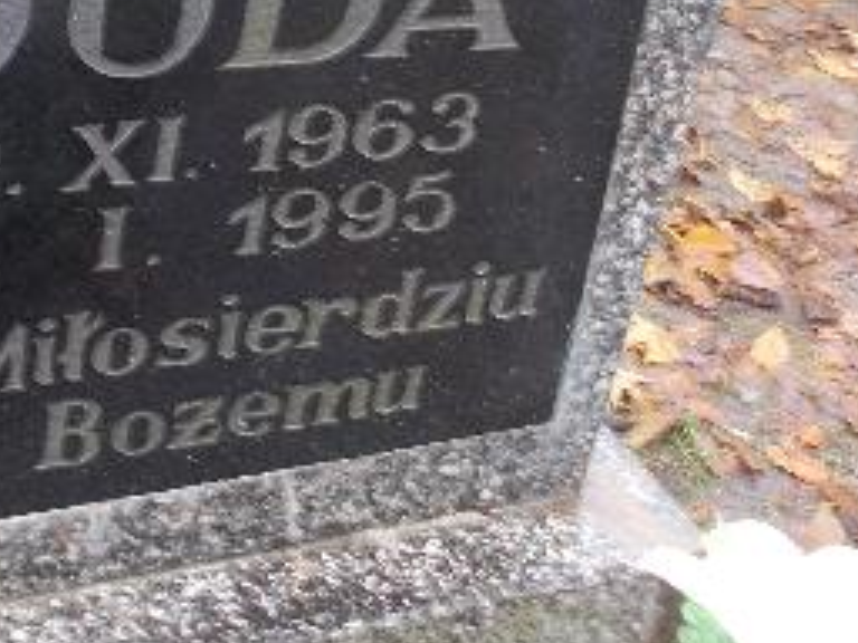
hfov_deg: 29.4
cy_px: 127
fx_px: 1611
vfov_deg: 22.3
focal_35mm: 65
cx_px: 214
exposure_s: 1/25
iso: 100
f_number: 3.2
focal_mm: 4.6
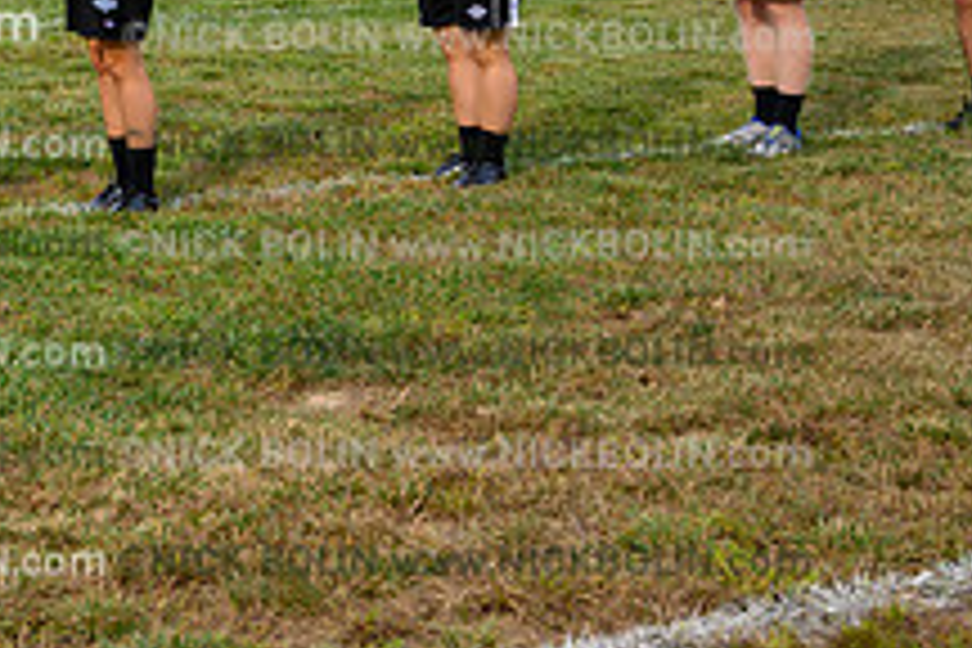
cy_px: -171
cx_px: -243
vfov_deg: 11.3
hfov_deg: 16.5
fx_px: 3186
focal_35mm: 118
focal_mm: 44
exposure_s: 1/800
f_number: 4.5
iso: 200
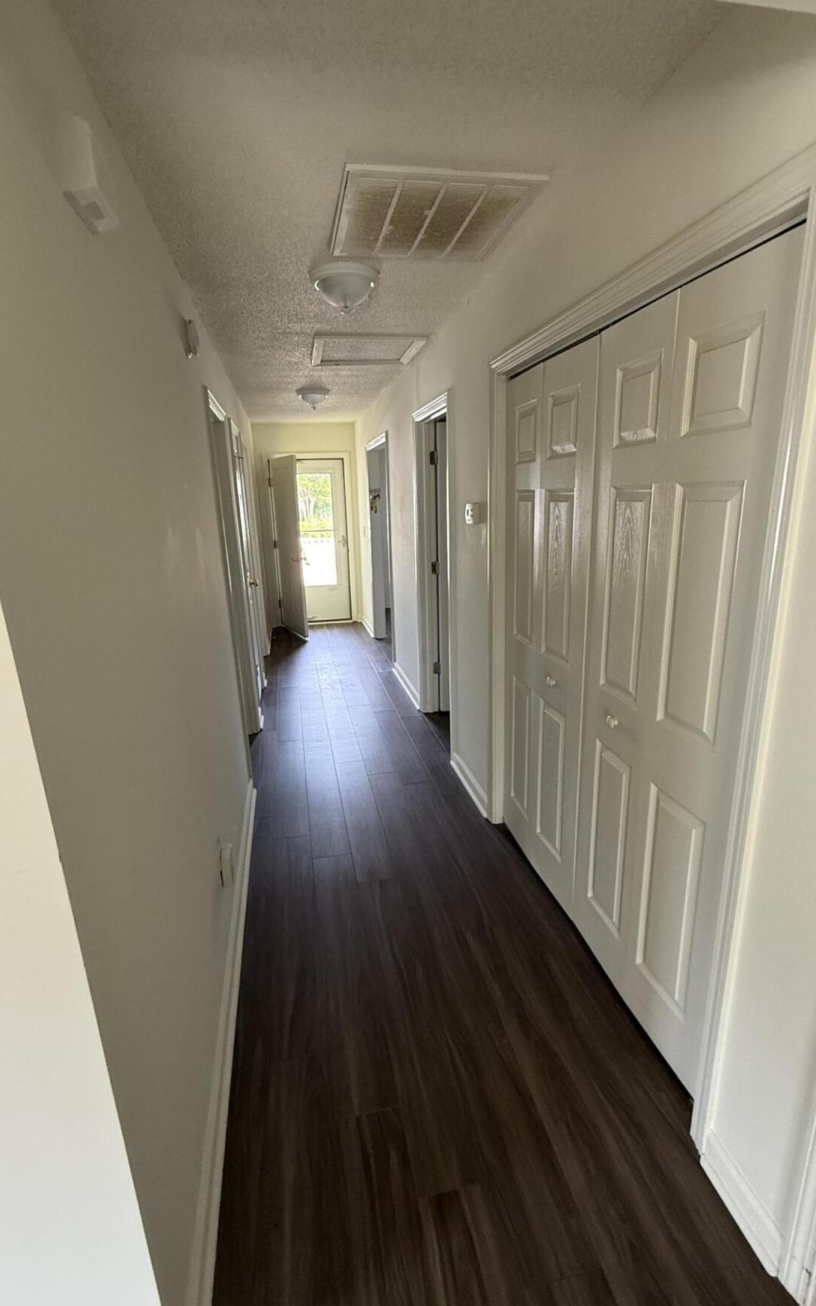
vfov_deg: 94.4
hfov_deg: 68.0
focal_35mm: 17
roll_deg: +2.7
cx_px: 408
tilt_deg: -13.8
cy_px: 666
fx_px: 605
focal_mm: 2.22
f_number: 2.2
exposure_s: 1/99
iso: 320
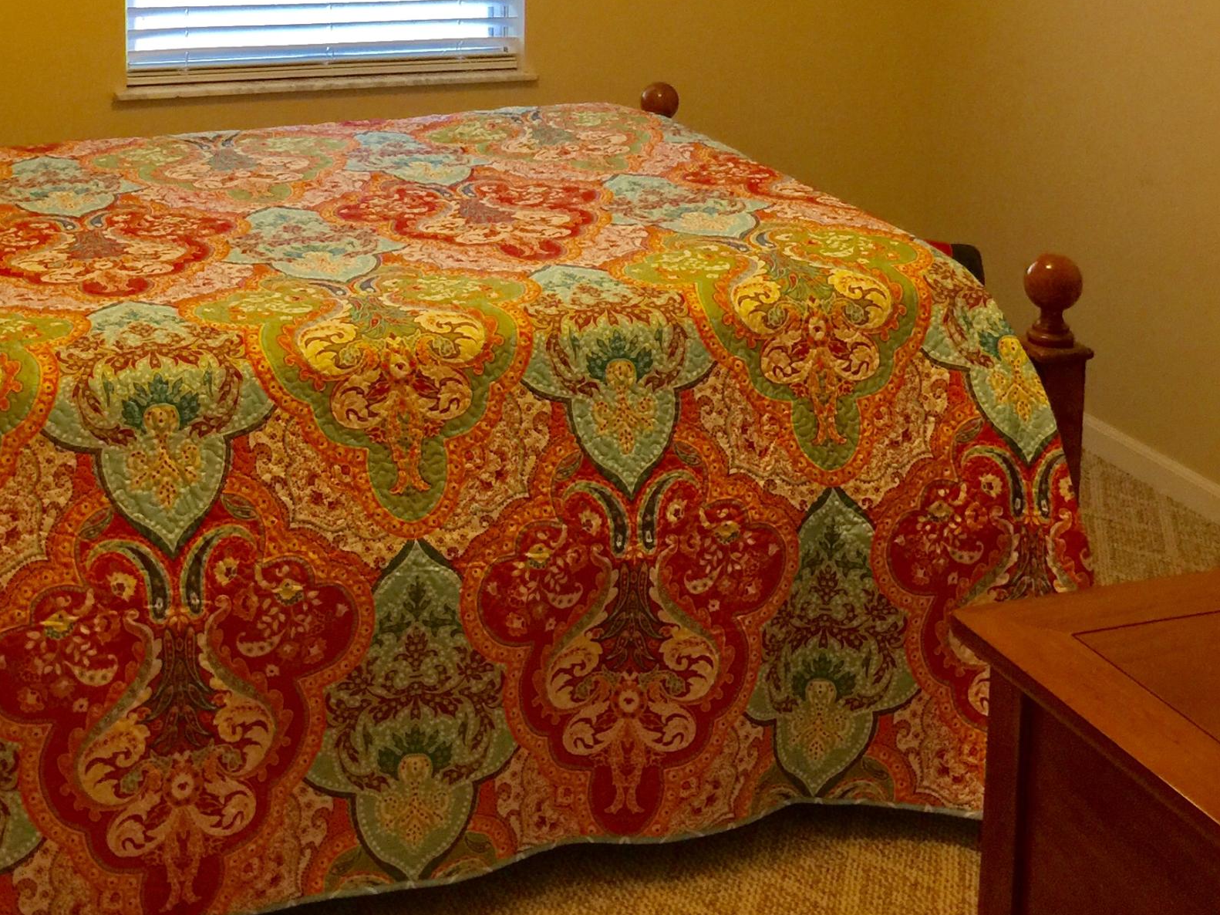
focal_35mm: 55
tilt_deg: -9.9
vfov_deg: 25.6
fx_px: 1938
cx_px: 564
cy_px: 60
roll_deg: -1.5
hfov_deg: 34.9
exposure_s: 1/15
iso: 64
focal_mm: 4.15
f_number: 2.2
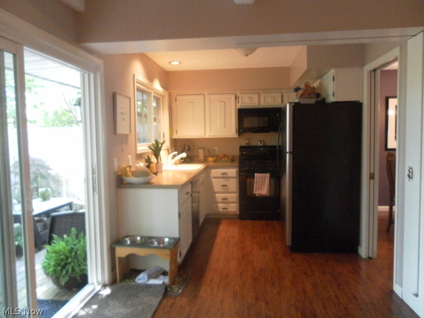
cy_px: 159
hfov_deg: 63.4
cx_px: 212
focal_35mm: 28
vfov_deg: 49.7
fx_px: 343
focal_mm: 4.9
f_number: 3.2
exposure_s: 1/20
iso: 400
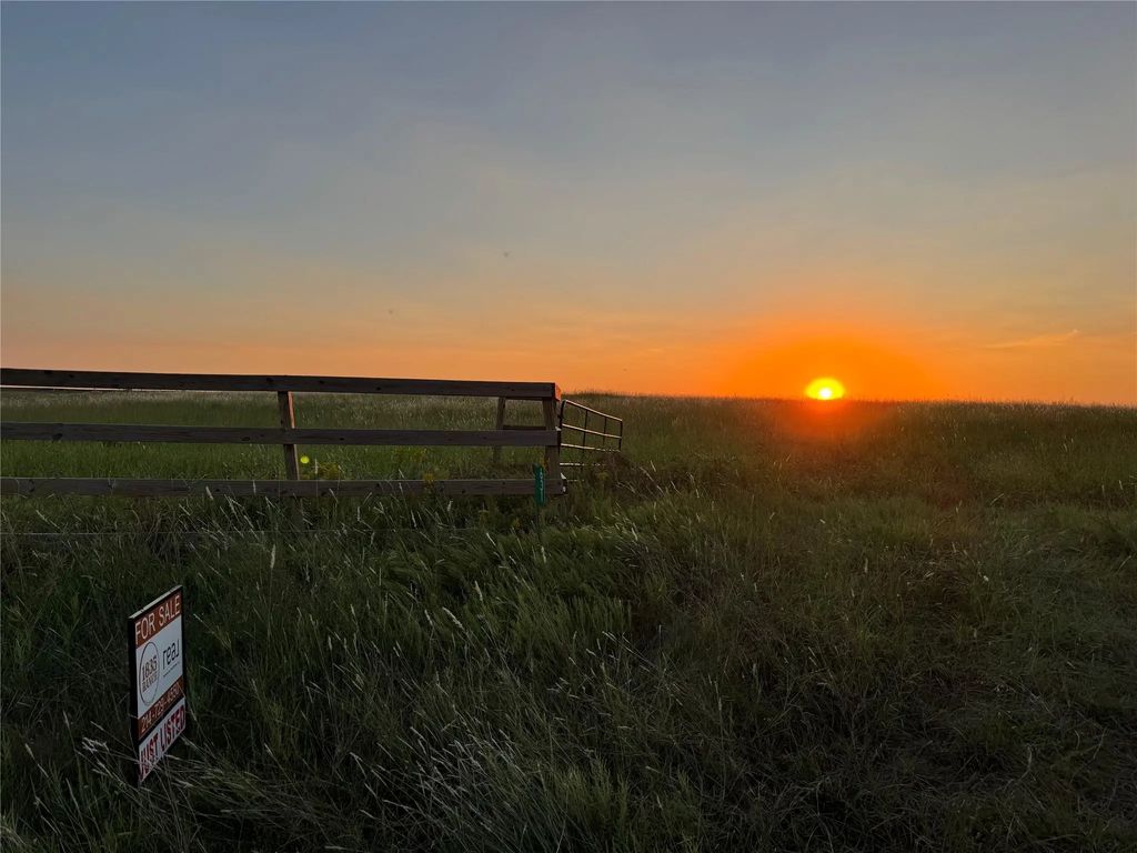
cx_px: 568
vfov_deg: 56.8
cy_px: 426
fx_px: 788
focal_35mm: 24
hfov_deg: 71.6
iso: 80
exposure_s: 1/1524
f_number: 1.78
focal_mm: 6.76
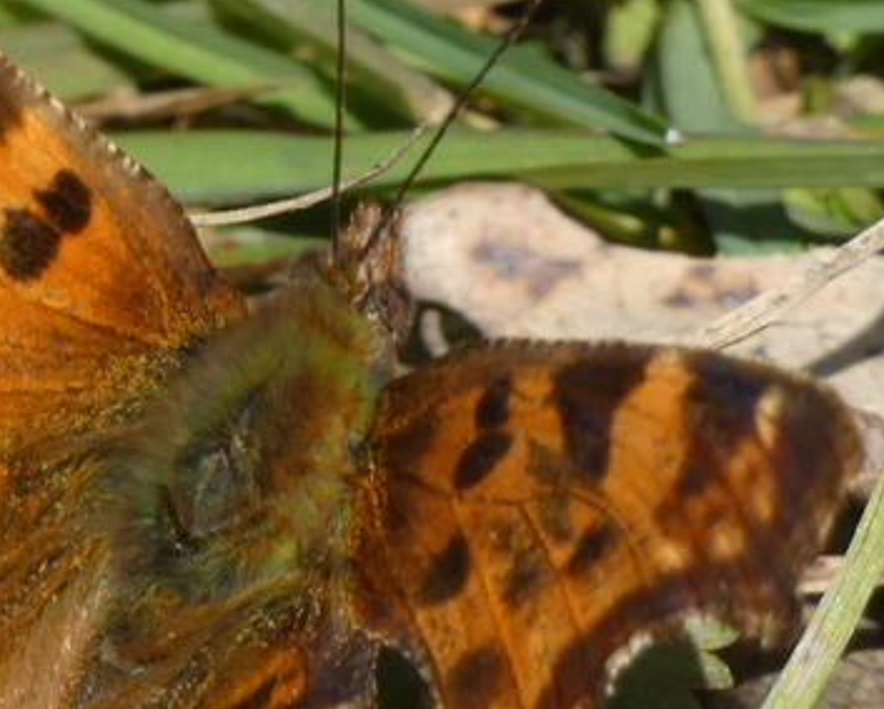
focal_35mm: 877
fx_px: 22964
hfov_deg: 2.2
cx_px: 154
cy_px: 388
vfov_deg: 1.8
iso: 80
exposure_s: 1/160
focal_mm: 66.7
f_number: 5.6
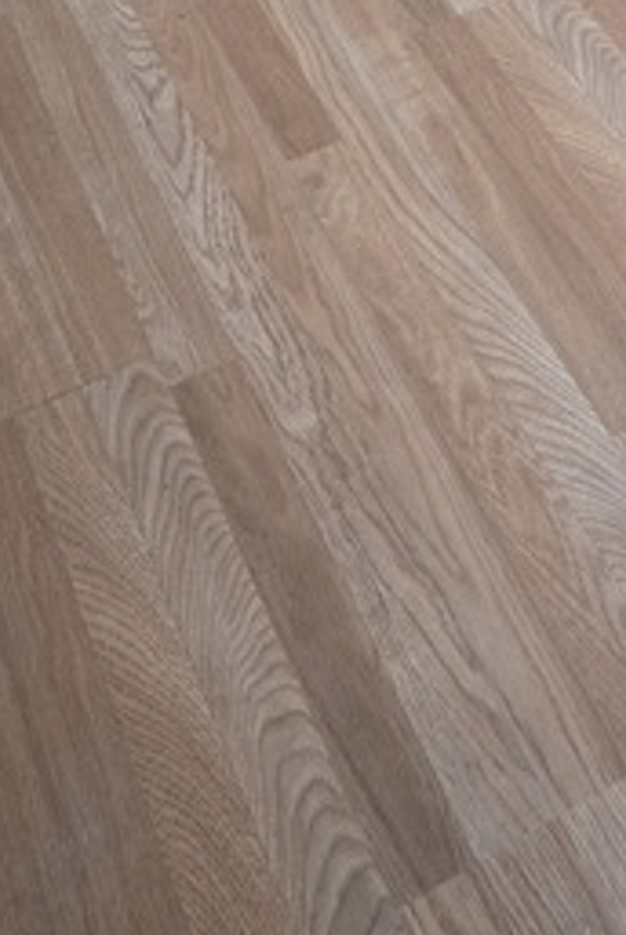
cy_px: -169
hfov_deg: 21.9
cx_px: 429
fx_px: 1613
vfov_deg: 28.4
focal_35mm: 62
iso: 1000
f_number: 1.8
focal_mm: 5.4
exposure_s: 1/60
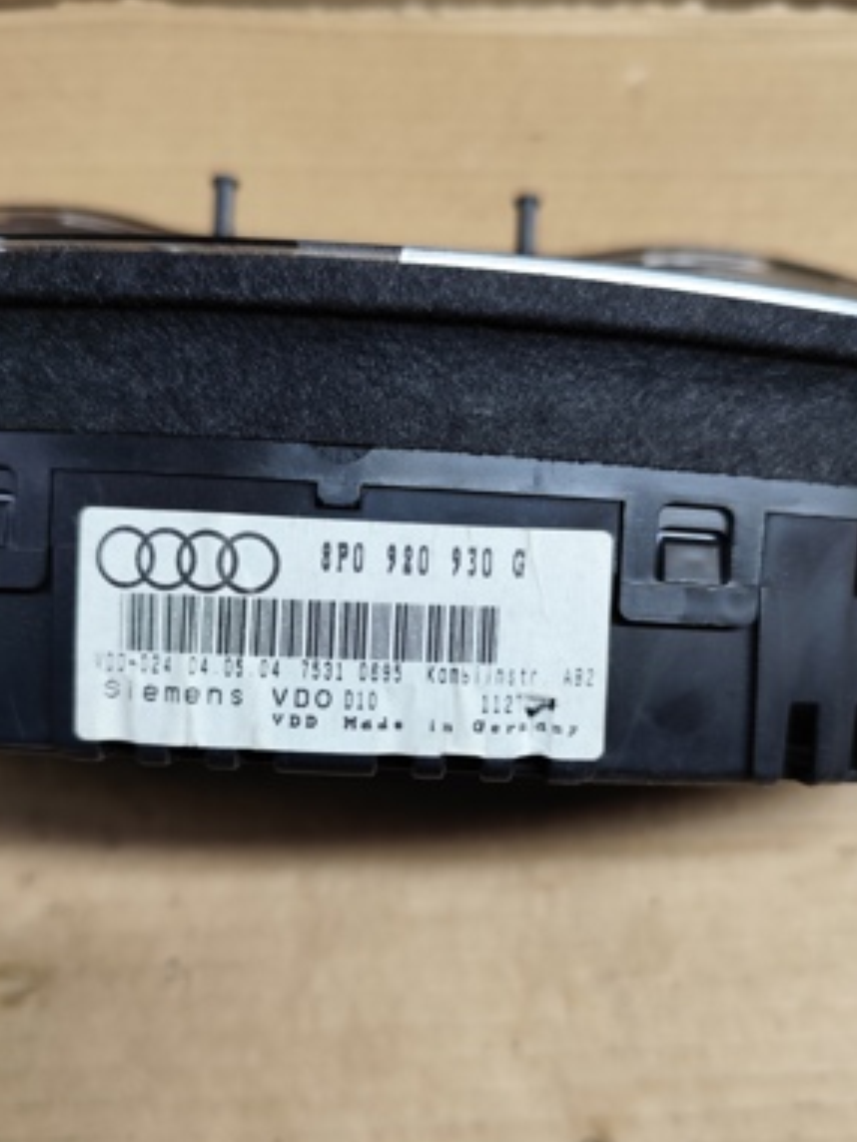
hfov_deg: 48.2
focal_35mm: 29
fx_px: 957
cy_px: 623
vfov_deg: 61.5
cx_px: 417
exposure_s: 1/120
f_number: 1.65
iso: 250
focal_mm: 6.19
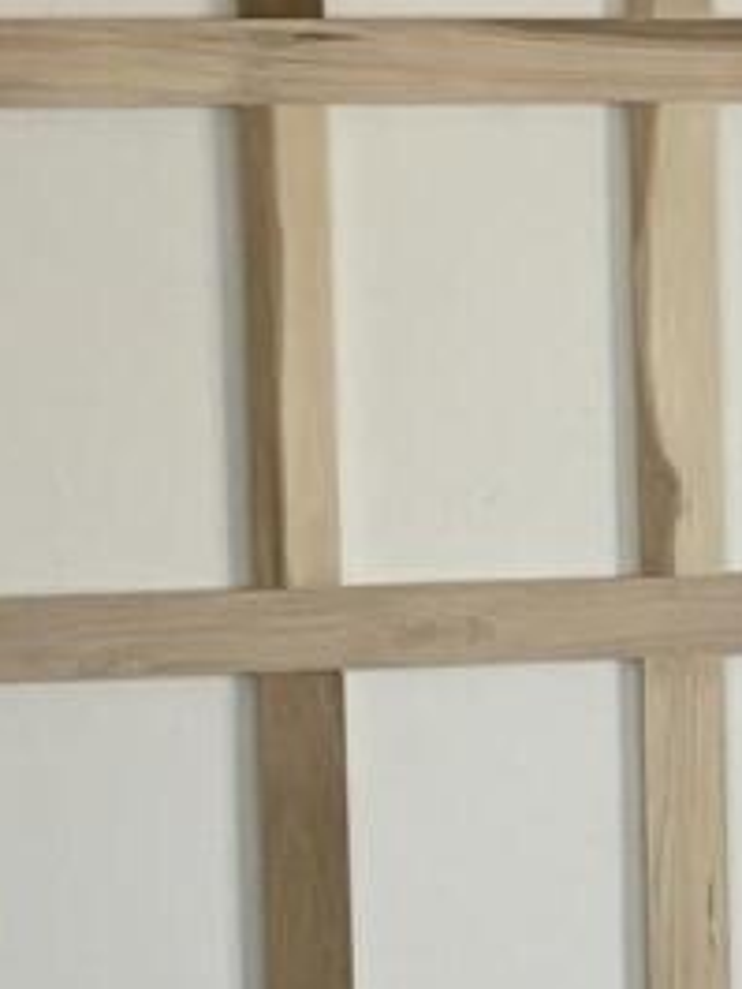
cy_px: 496
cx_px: 1831
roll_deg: -0.5
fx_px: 5597
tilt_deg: -5.1
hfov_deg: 7.1
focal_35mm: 196
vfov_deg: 10.1
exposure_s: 1/121
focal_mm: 5.1
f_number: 1.6
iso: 80
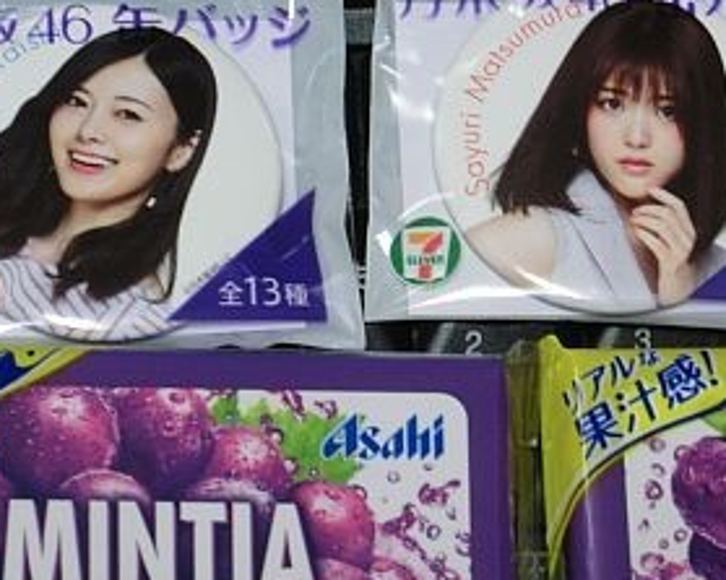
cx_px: 388
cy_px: 338
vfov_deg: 6.2
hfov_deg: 7.8
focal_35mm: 249
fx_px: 5348
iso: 800
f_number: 5.3
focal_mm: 27.9
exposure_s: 1/20
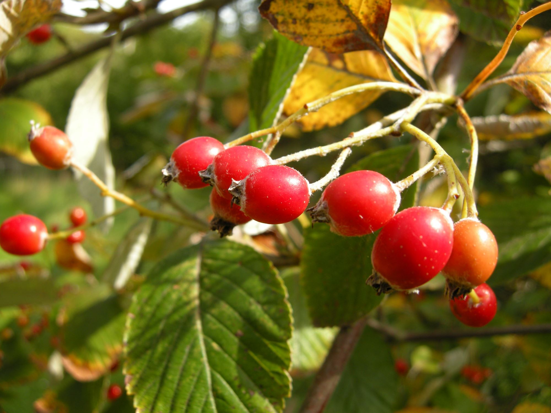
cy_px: 206
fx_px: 557
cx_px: 276
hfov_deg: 52.6
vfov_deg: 40.7
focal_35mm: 35
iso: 64
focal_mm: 7.5
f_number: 3.8
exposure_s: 1/116
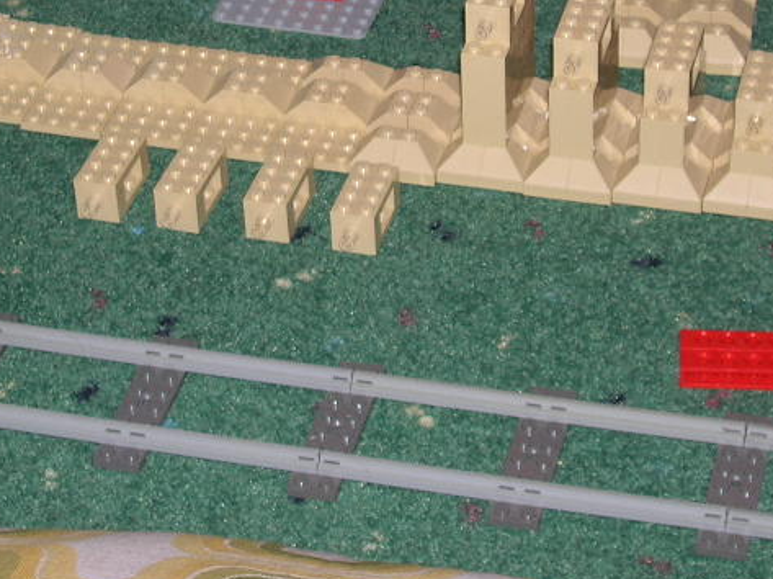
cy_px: 25
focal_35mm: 117
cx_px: 392
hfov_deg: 16.8
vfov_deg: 12.5
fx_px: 2611
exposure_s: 1/60.1
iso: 50
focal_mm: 9
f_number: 3.4
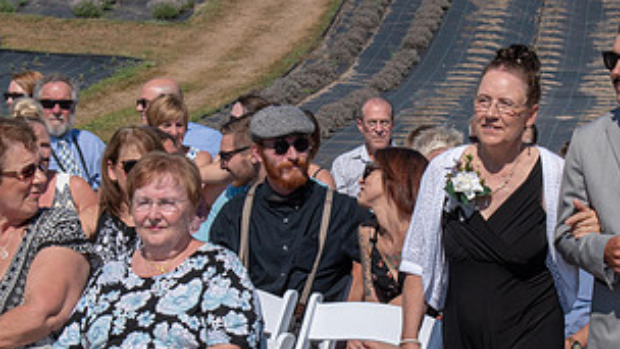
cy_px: 249
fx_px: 2713
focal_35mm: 165
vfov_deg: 7.4
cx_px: 418
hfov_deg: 13.0
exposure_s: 1/500
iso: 200
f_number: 11
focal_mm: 55
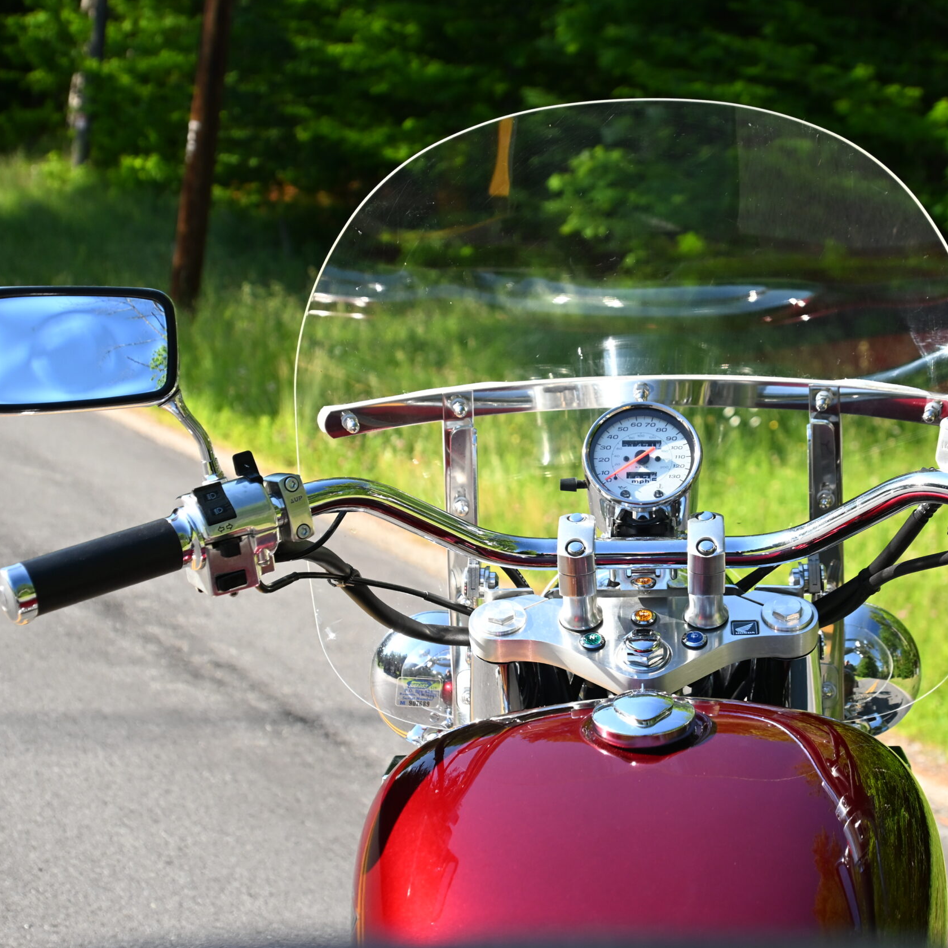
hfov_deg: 25.9
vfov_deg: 26.1
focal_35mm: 66
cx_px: 638
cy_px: 471
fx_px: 2045
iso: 400
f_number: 4
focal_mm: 34
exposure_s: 1/250
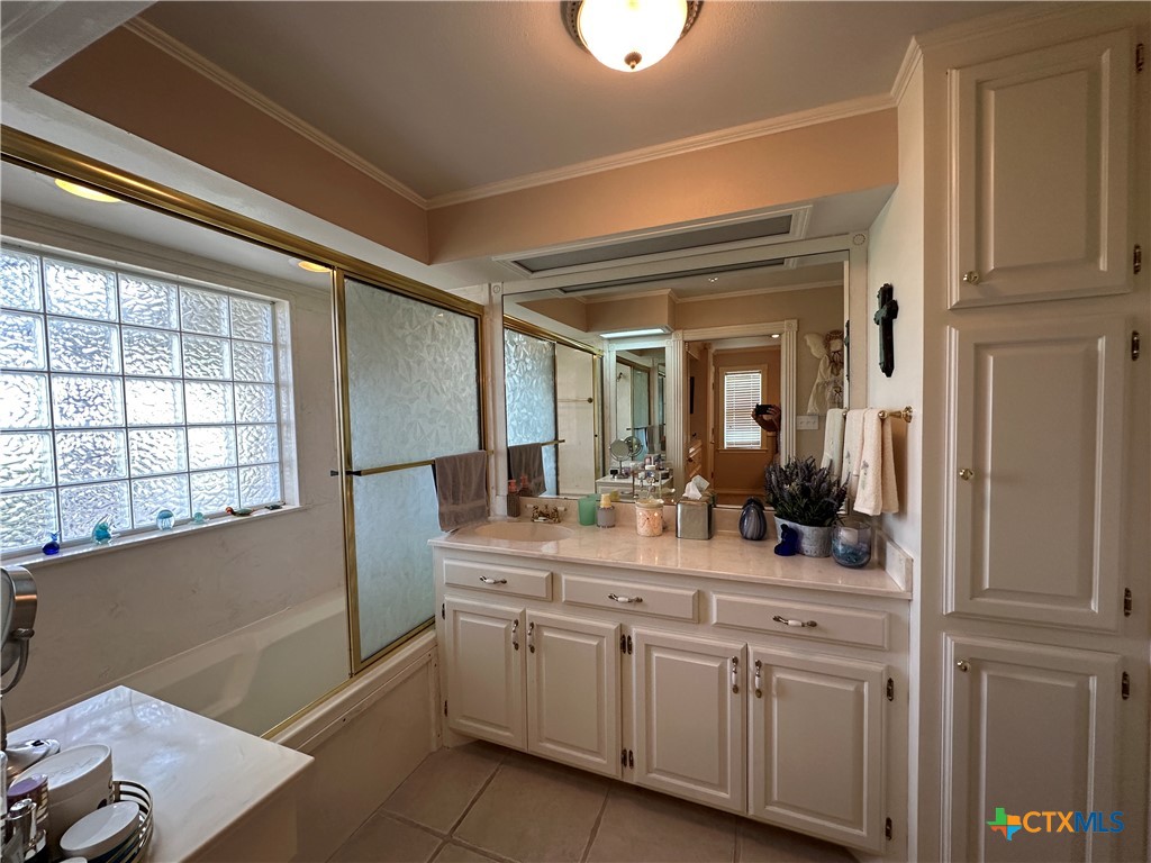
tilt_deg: -3.3
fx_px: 466
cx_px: 576
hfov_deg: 102.1
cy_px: 432
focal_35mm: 14
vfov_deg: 85.7
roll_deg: +0.8
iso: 200
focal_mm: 2.22
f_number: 2.2
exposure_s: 1/120
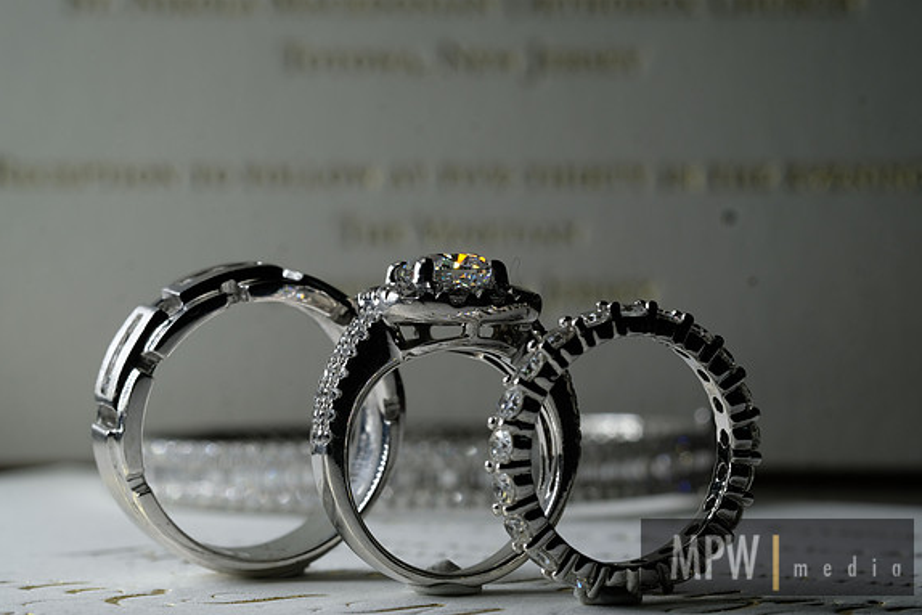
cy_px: 309
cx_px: 463
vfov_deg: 15.0
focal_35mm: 91
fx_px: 2331
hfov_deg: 22.4
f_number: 11
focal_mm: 60
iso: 250
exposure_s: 1/125
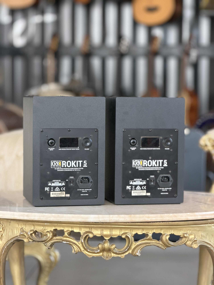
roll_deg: -1.2
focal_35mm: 100
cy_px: 142
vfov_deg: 19.6
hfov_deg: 14.8
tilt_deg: -4.2
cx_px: 107
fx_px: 824
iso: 250
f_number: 2.8
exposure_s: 1/121
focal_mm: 16.89
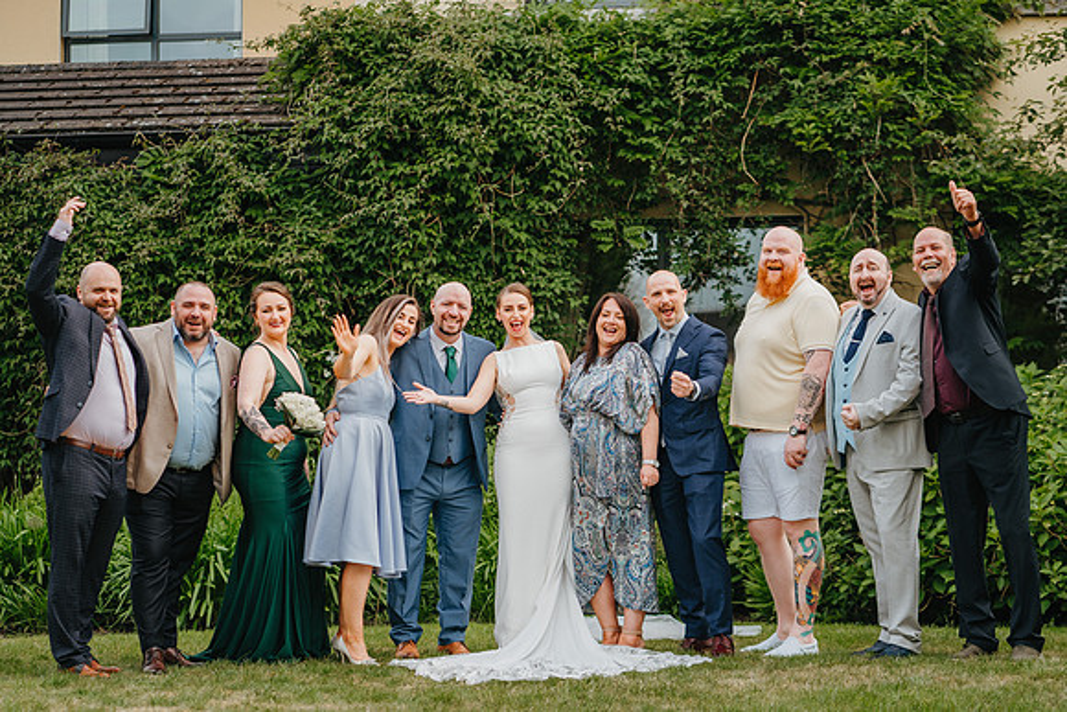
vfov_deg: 16.1
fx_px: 2520
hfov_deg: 23.9
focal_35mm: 85
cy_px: 356
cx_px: 534
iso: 200
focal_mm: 85
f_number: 2.8
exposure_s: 1/640
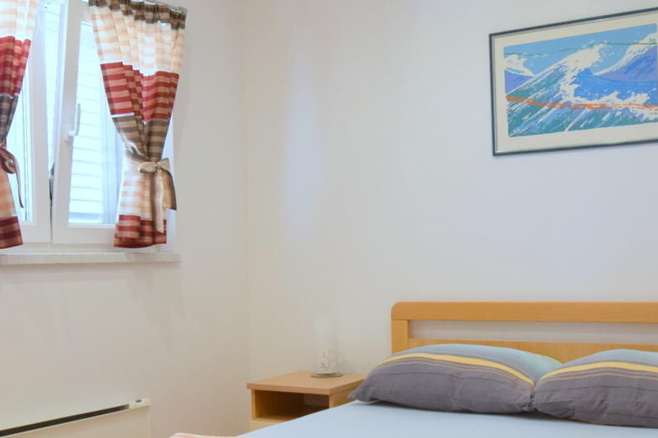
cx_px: 357
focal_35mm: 45
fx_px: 822
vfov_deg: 29.8
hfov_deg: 43.6
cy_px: 243
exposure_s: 1/60
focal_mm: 10
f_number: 4
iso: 640
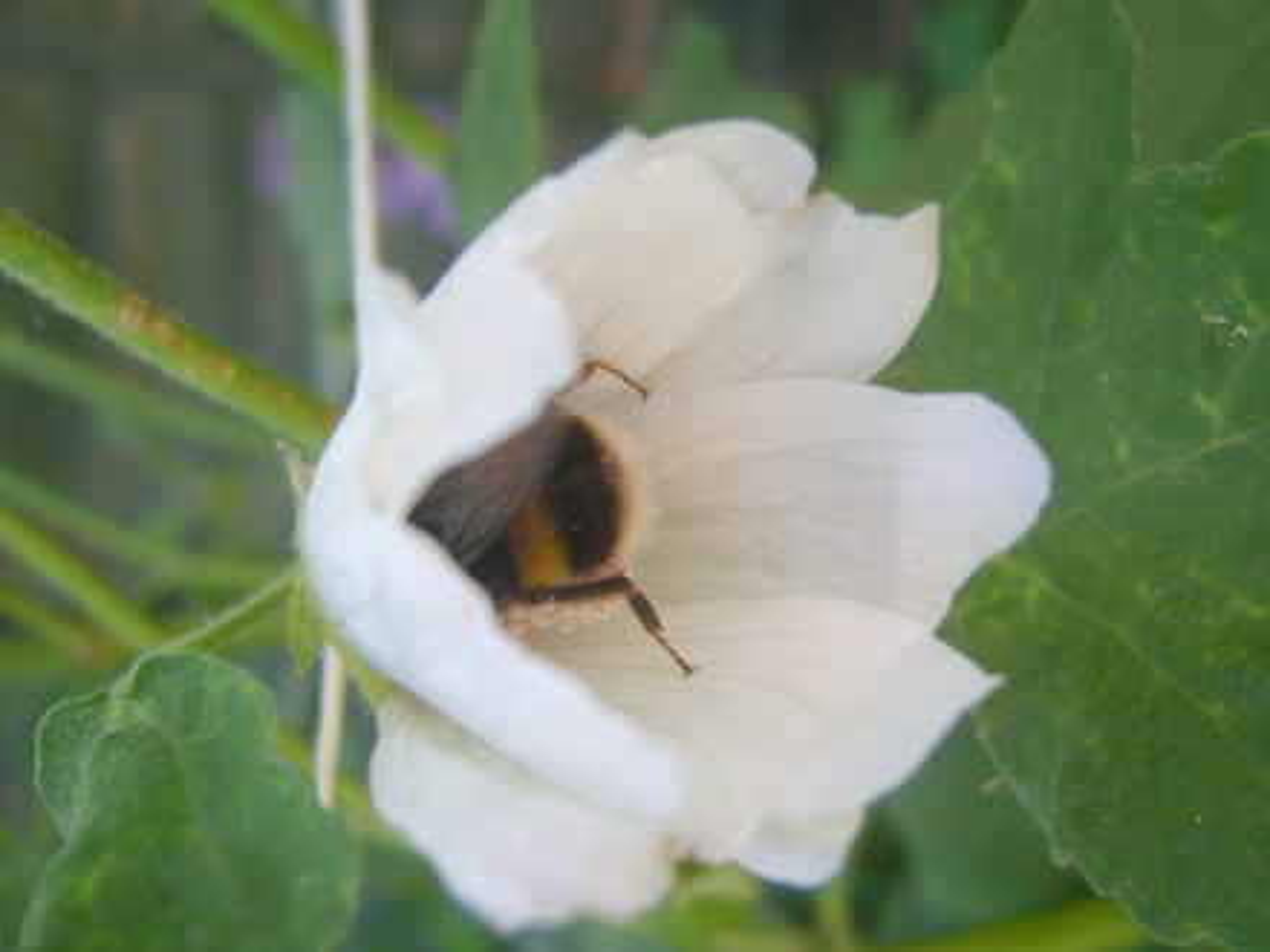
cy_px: 476
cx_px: 635
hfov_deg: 58.4
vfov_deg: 45.4
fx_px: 1137
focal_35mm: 31
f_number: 2.7
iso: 50
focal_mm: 8.13
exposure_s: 1/71
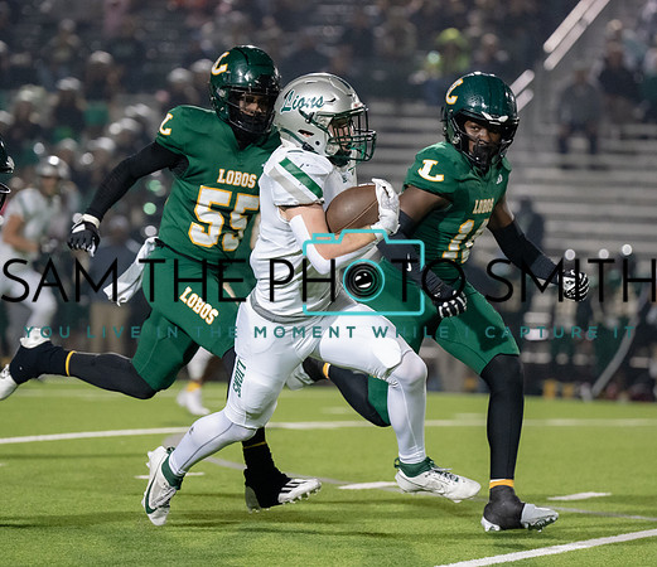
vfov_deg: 6.5
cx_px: 333
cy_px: 306
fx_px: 5035
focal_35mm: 251
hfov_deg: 7.5
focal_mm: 153
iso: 4000
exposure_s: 1/1250
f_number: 2.8
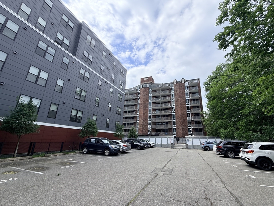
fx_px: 119
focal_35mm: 15
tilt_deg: +17.7
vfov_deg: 81.7
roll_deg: -1.0
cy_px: 107
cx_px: 146
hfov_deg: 98.0
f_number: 2.2
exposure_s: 1/770
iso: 32
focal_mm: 2.22
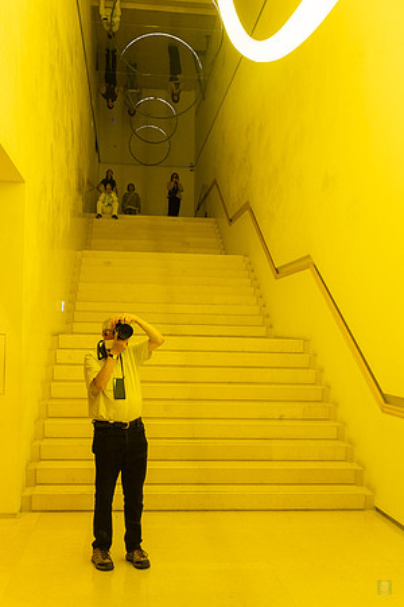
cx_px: 202
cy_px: 304
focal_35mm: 42
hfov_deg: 31.9
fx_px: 707
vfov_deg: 46.4
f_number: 5
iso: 640
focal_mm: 42
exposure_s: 1/100
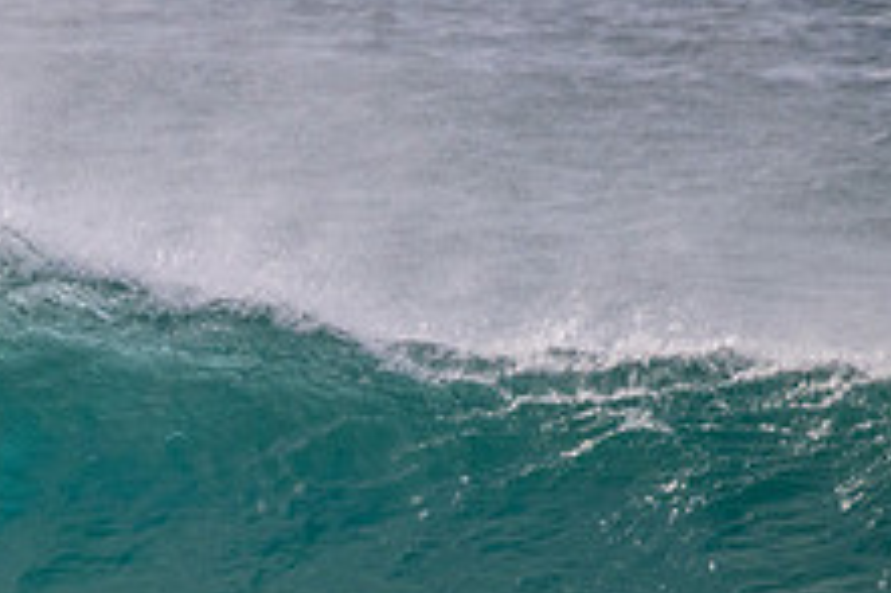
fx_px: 52009
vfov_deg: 0.7
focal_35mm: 2103
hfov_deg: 1.0
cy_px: 777
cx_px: -85
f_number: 11
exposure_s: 1/2000
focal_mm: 800
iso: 1600
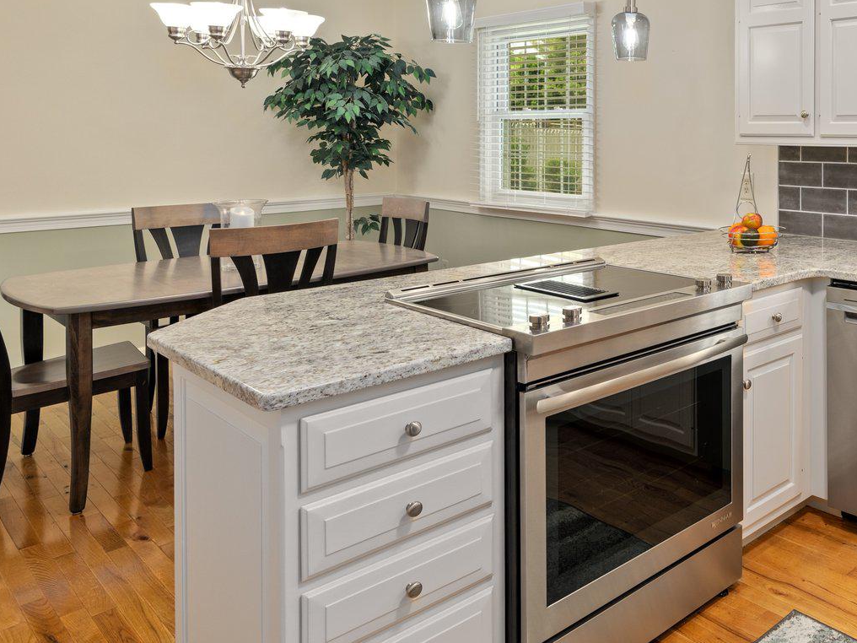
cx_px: 780
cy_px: 140
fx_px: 767
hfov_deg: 51.2
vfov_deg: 43.6
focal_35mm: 31
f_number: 7.1
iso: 320
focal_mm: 16
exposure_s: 1/2.5
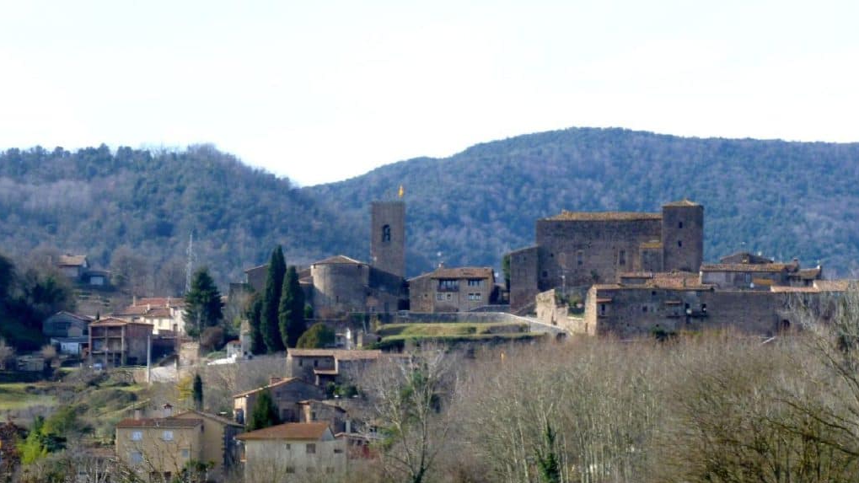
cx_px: 430
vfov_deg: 9.5
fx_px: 2892
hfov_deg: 16.9
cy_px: 323
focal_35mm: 127
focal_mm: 20.7
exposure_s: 1/250
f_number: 4.9
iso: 100
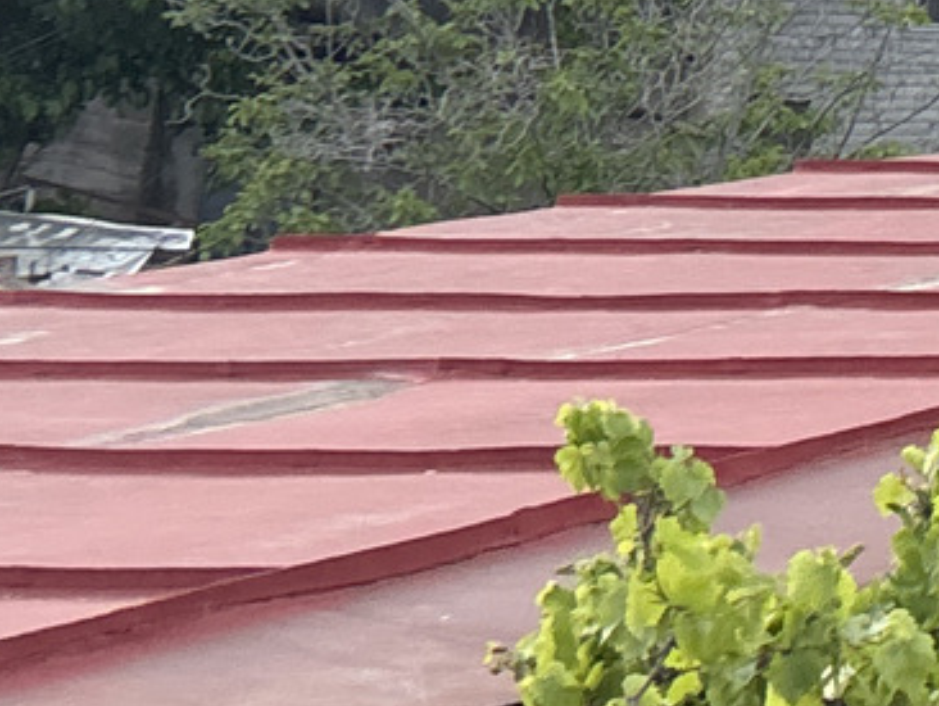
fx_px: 3854
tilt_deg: +7.5
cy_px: -734
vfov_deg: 9.7
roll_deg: -0.1
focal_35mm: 142
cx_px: 2096
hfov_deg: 11.8
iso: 64
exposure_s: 1/121
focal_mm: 5.96
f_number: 1.6
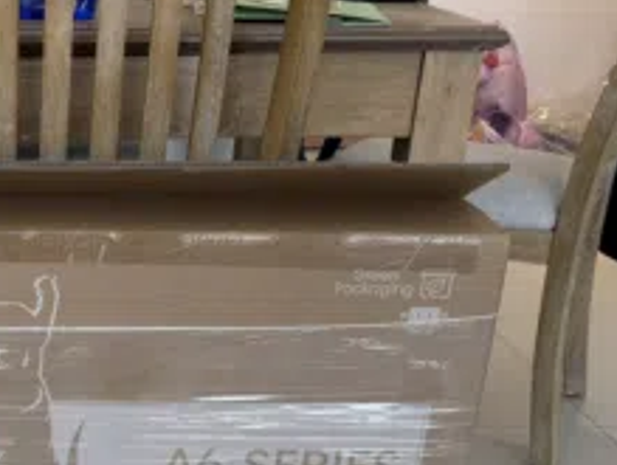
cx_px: -14
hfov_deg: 26.1
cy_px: 516
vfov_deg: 20.1
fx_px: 1250
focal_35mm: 70
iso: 100
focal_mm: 6.76
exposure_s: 1/100
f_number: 1.78
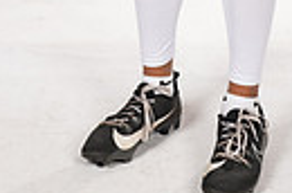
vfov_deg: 6.8
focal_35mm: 191
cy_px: -274
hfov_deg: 10.8
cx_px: 166
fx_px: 1545
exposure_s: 1/400
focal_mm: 55
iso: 640
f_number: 8
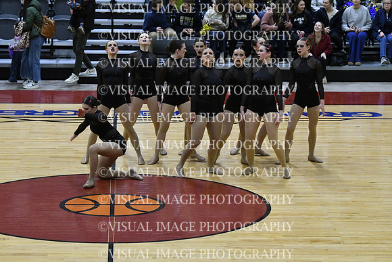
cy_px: 131
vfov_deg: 9.7
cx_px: 196
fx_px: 1547
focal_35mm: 142
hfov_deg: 14.4
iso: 5000
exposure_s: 1/500
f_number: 4
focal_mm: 95
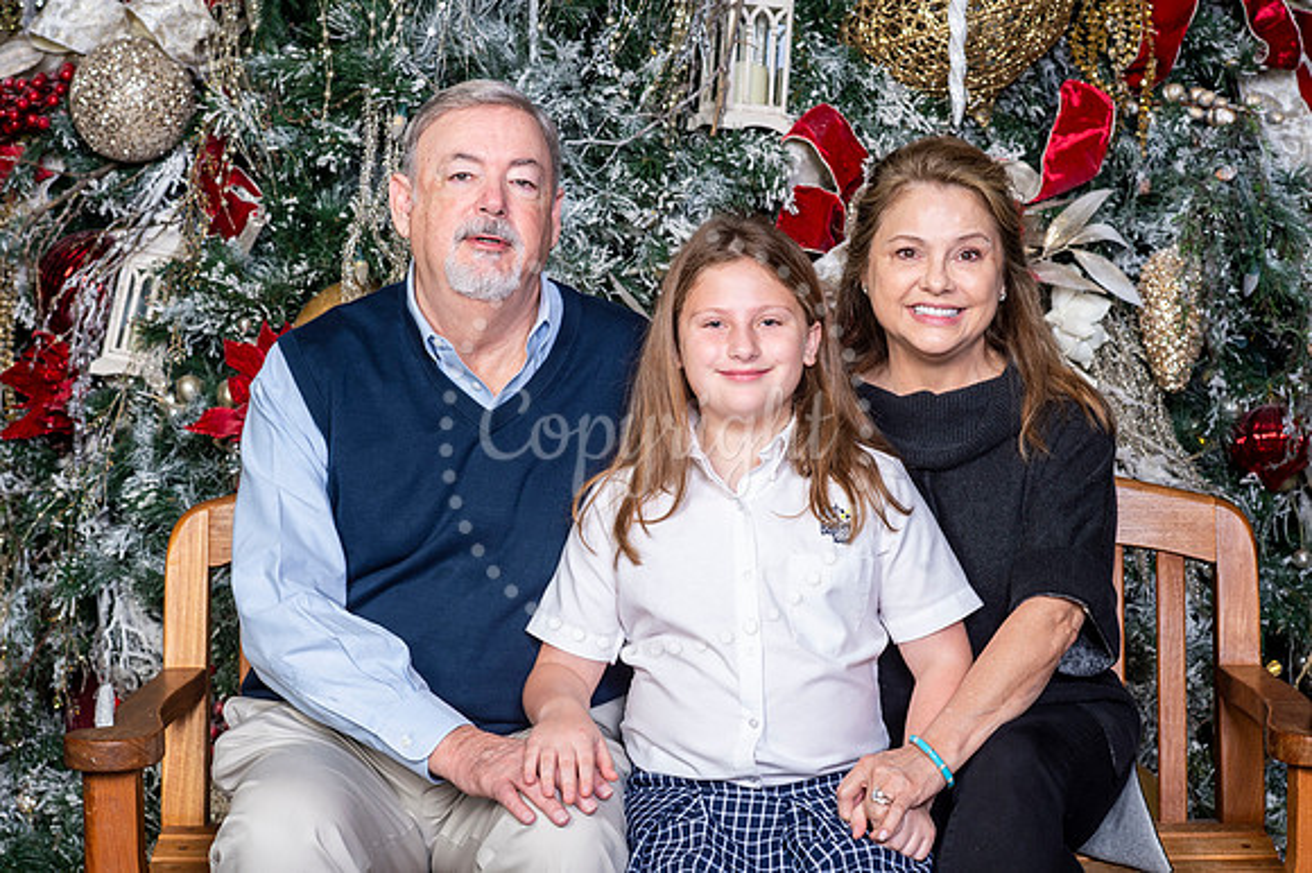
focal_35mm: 85
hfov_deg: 23.9
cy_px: 436
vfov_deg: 16.1
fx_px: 3096
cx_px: 656
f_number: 8
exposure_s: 1/125
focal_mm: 85
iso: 400
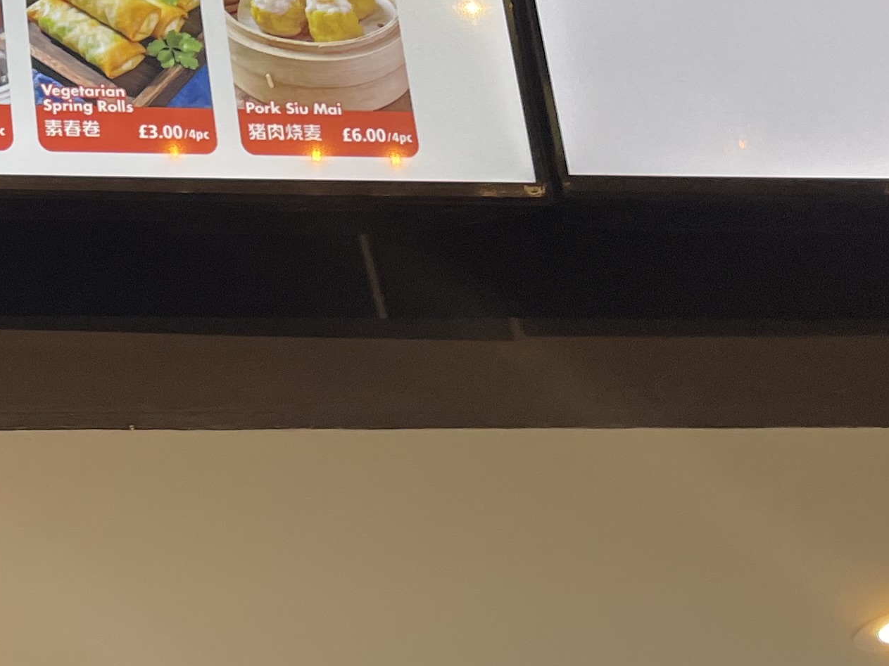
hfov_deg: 21.2
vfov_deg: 16.7
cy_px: -222
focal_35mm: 83
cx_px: -291
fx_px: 2131
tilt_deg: +39.0
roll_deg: +0.7
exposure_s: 1/120
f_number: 1.6
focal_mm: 4.2
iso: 125
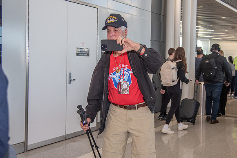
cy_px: 70
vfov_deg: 26.3
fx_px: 339
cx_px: 124
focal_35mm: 51
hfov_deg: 38.6
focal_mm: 38
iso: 640
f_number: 4
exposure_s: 1/160
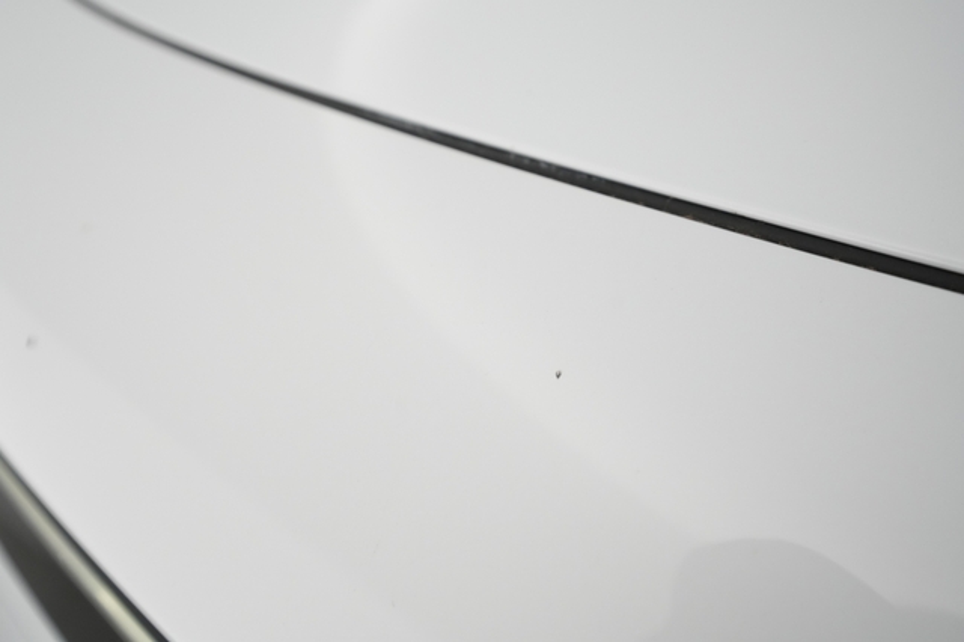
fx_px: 749
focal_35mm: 28
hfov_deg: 65.5
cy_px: 321
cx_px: 482
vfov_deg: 46.4
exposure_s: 1/100
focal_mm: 28
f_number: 5.6
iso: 3200
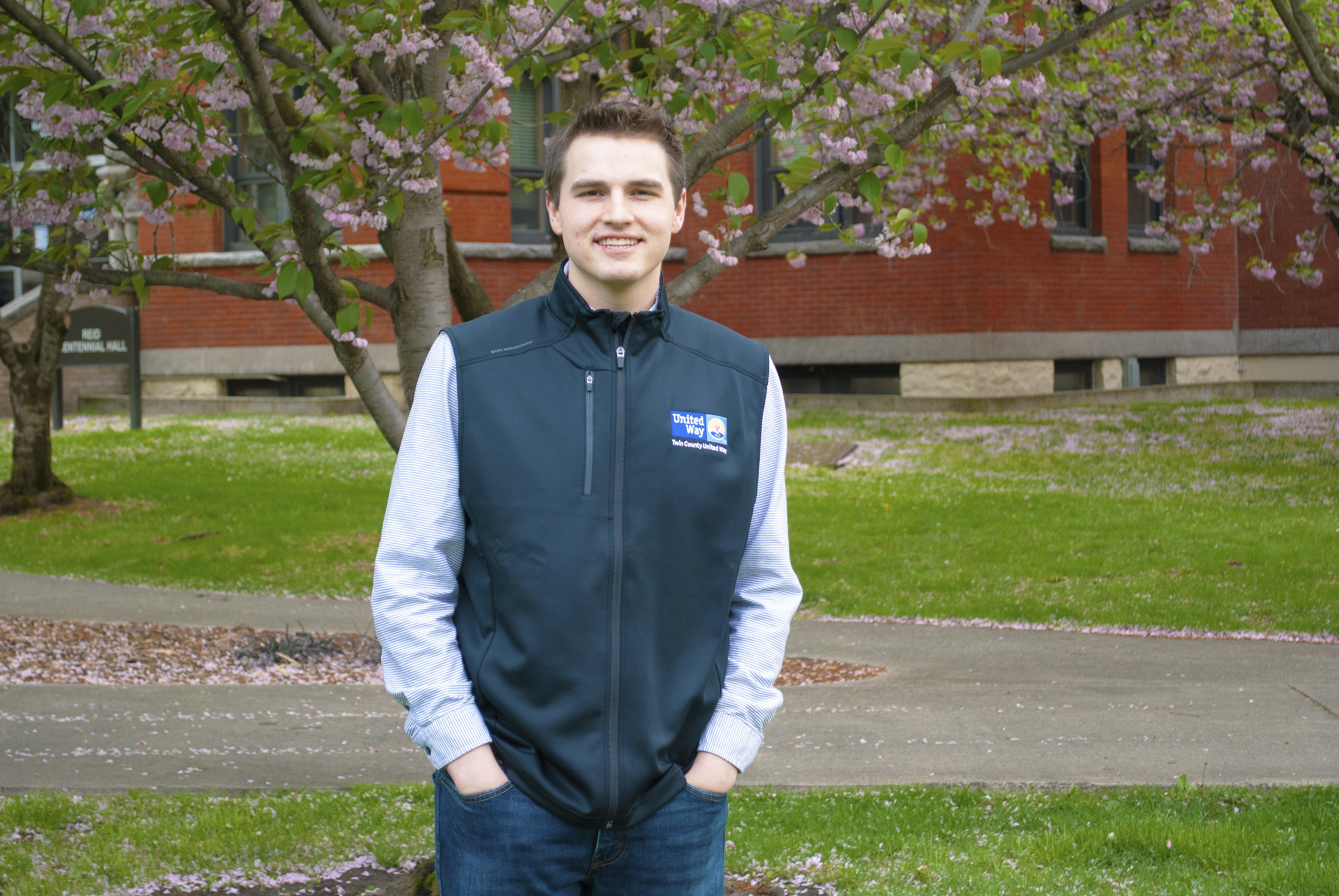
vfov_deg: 16.6
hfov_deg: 24.6
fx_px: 3072
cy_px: 448
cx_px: 670
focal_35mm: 82
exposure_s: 1/125
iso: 200
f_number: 5.6
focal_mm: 55
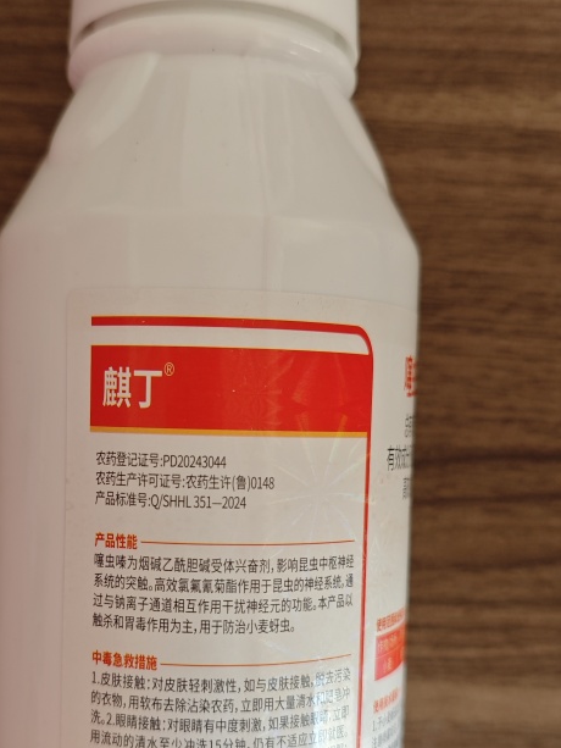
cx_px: 212
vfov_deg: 46.3
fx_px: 864
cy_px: 473
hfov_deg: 35.8
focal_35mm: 40
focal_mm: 6.55
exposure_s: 1/100
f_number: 1.6
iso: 100
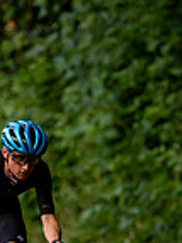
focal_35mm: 679
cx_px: -68
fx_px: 4767
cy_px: 292
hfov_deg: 2.2
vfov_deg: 2.9
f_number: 2.8
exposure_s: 1/1000
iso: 1250
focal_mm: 135
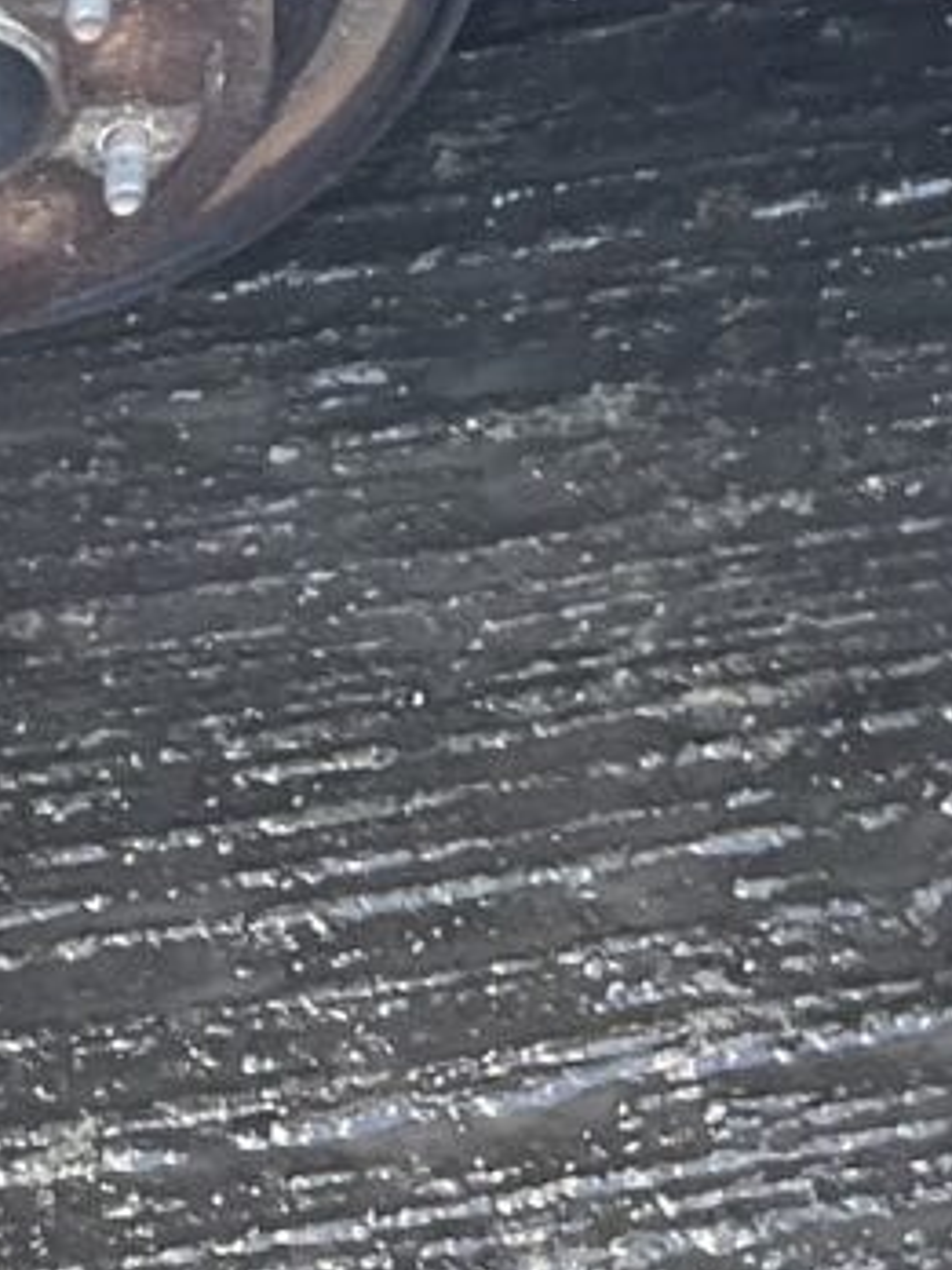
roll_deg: -1.1
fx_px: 5610
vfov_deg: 10.4
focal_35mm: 153
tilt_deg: -26.2
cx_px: 1831
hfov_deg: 9.2
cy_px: -2153
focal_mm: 5.1
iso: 80
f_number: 1.6
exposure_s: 1/121
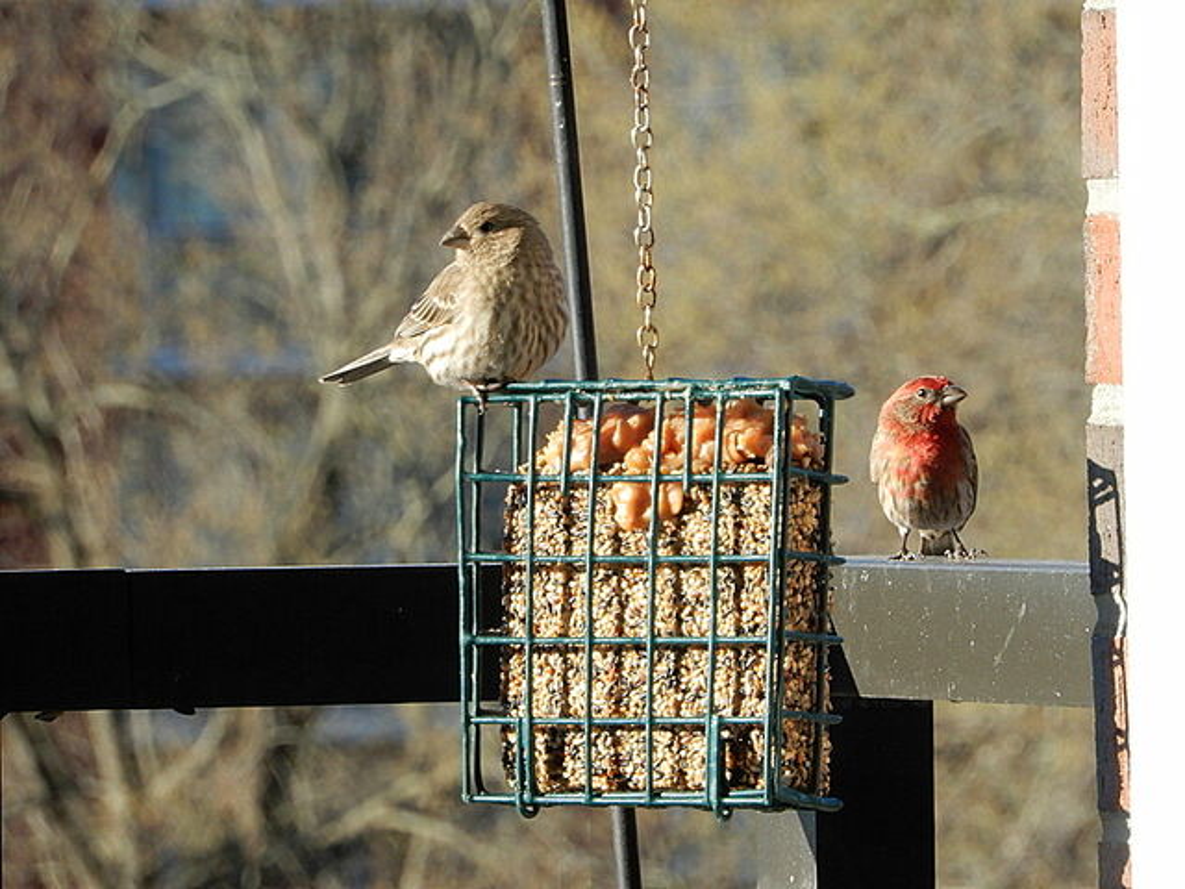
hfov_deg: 5.7
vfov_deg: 4.2
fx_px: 11981
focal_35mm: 350
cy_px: 444
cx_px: 592
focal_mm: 62.4
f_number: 7.1
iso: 160
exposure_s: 1/100
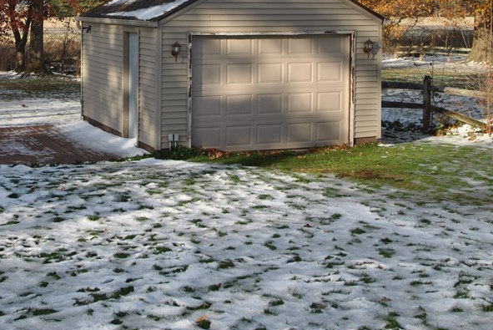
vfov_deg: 20.4
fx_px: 904
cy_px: 63
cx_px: 144
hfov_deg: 30.1
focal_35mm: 66
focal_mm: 24
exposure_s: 1/200
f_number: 7.1
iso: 100
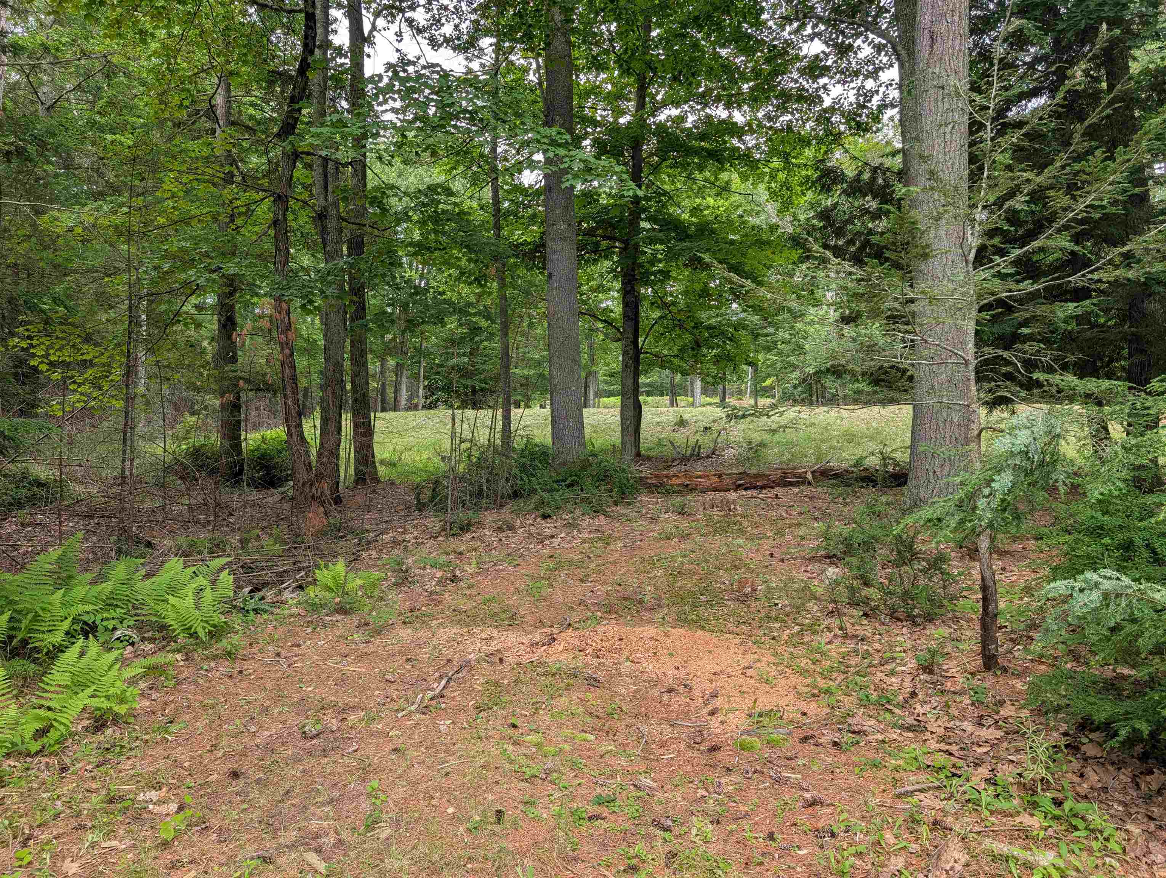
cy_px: 439
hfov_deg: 71.5
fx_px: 810
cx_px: 583
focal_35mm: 24
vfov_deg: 56.9
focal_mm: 6.9
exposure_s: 1/298
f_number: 1.68
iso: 24
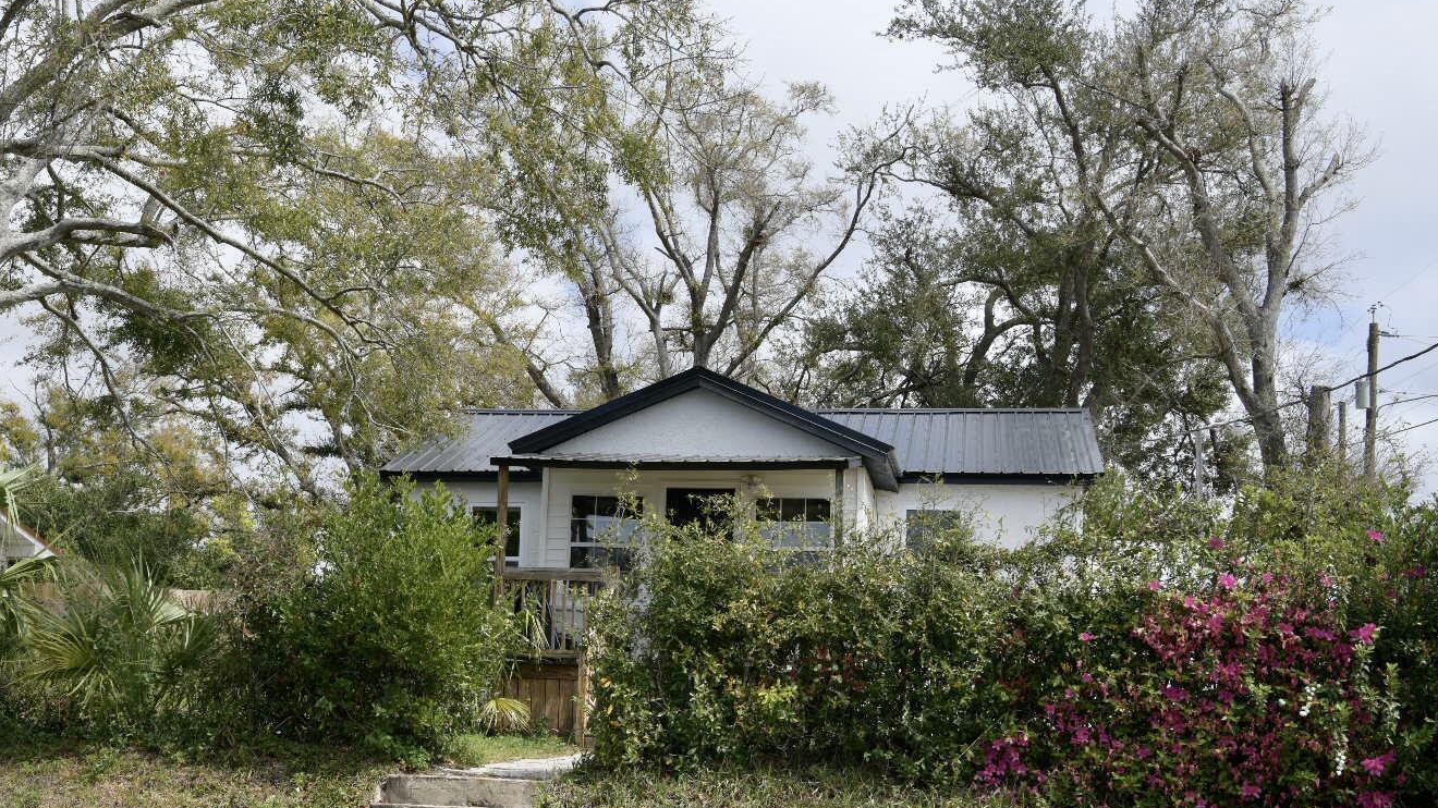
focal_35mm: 45
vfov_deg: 26.4
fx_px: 1716
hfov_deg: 45.3
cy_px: 523
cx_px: 602
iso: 100
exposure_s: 1/250
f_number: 8
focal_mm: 35
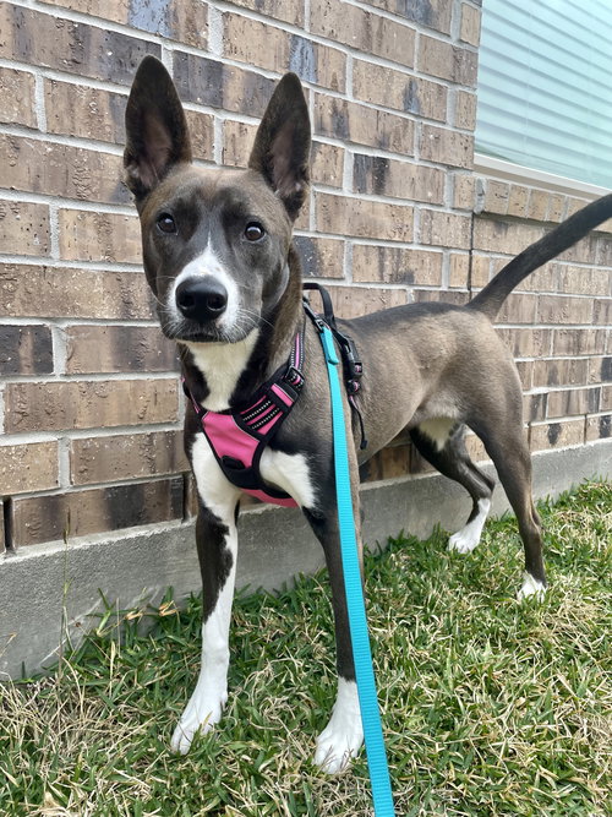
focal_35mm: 26
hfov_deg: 53.0
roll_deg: -0.1
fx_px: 613
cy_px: 408
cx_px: 306
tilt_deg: -6.8
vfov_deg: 67.3
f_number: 1.6
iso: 32
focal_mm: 4.2
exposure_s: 1/132
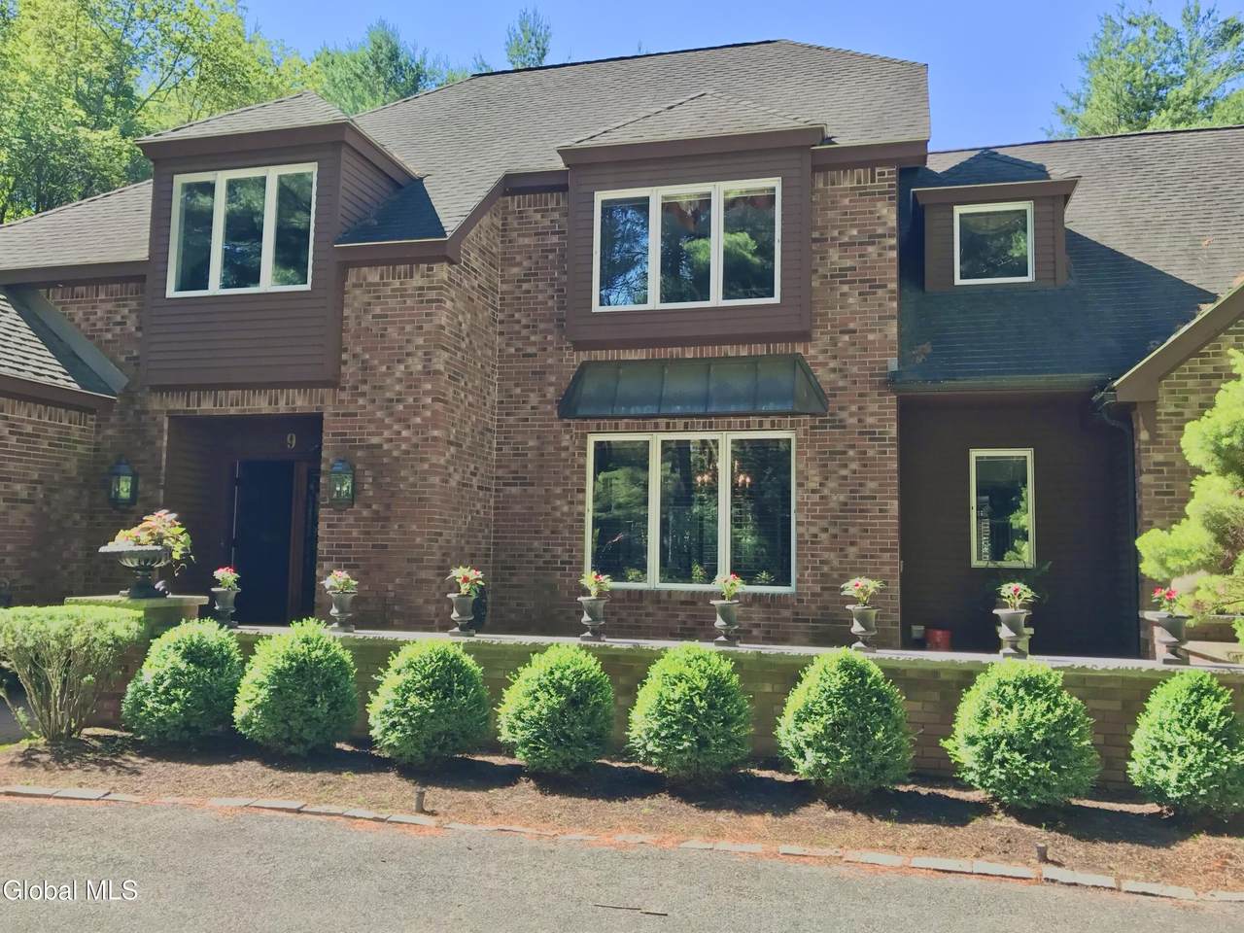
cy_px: 466
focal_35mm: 28
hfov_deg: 63.4
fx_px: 1006
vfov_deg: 49.7
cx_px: 622
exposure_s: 1/330
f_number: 1.8
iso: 20
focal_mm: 3.99
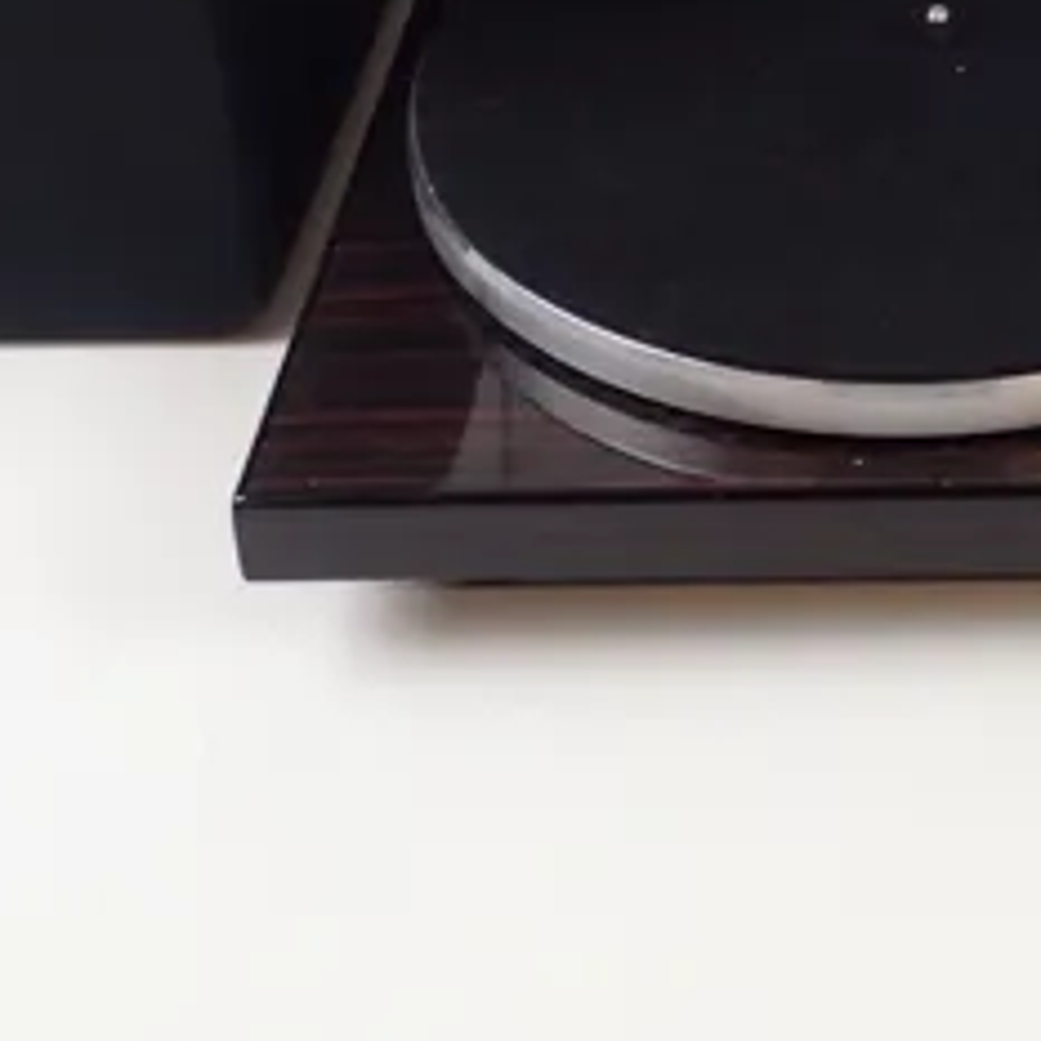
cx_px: 1126
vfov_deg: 18.2
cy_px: -174
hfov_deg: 18.4
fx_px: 3096
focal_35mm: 91
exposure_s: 1/60
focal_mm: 5.5
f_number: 3.2
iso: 320
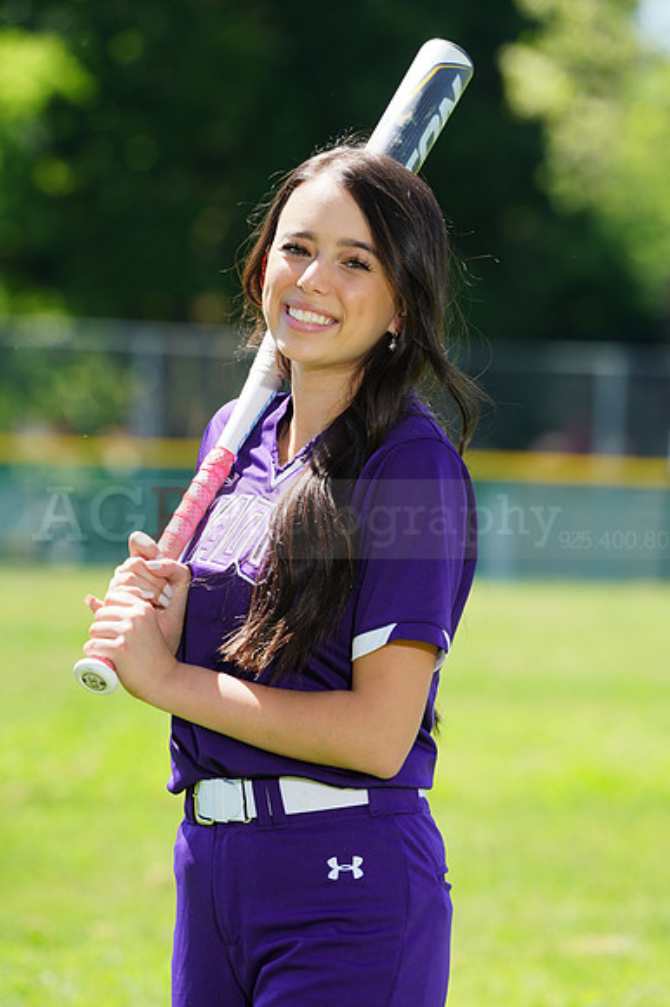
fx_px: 8636
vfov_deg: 6.7
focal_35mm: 309
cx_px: 335
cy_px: 504
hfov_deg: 4.4
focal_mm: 309
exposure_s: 1/200
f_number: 9
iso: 200
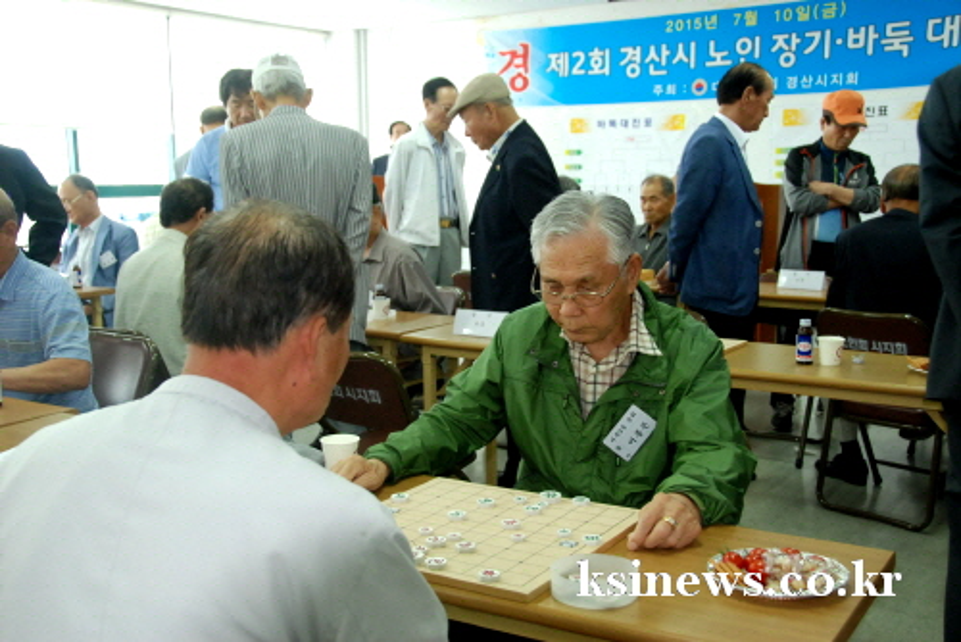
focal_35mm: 39
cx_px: 480
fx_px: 1042
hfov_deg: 49.5
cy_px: 321
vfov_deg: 34.3
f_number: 5
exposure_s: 1/60
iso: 1000
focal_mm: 26
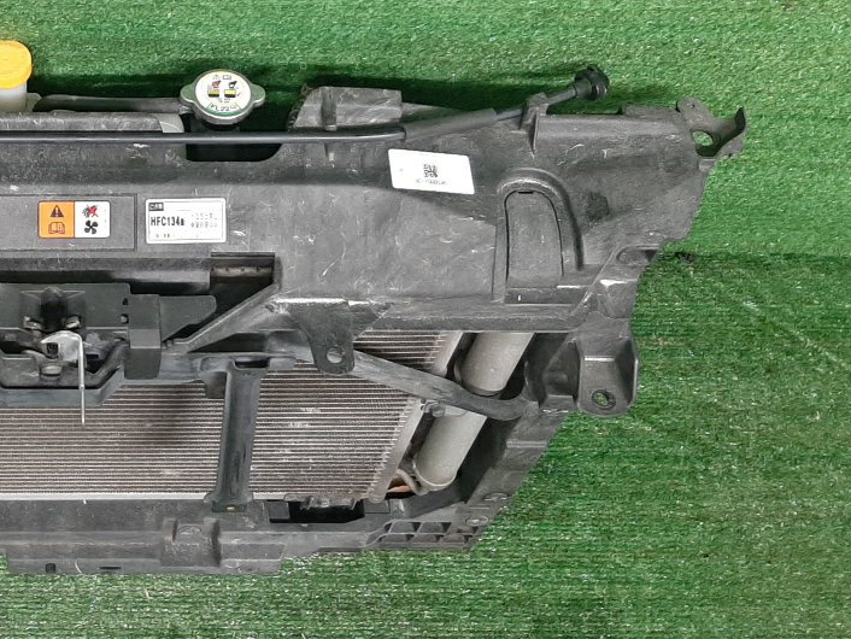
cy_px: 192
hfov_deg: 33.7
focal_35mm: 53
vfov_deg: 27.3
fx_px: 1303
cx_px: 47
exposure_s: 1/50
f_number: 1.7
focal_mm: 3.93
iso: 169
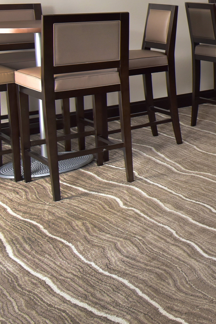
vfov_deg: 31.4
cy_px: 34
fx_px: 549
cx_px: 510
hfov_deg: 14.7
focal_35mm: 61
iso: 500
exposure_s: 1/13
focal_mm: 19
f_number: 5
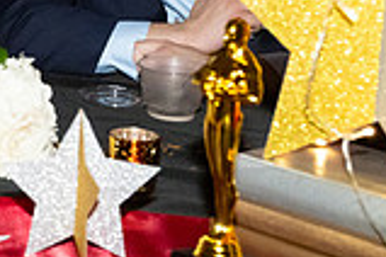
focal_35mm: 128
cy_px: -81
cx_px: -294
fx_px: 1372
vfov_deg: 10.5
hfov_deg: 14.3
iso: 6400
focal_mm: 35
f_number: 5.6
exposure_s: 1/100
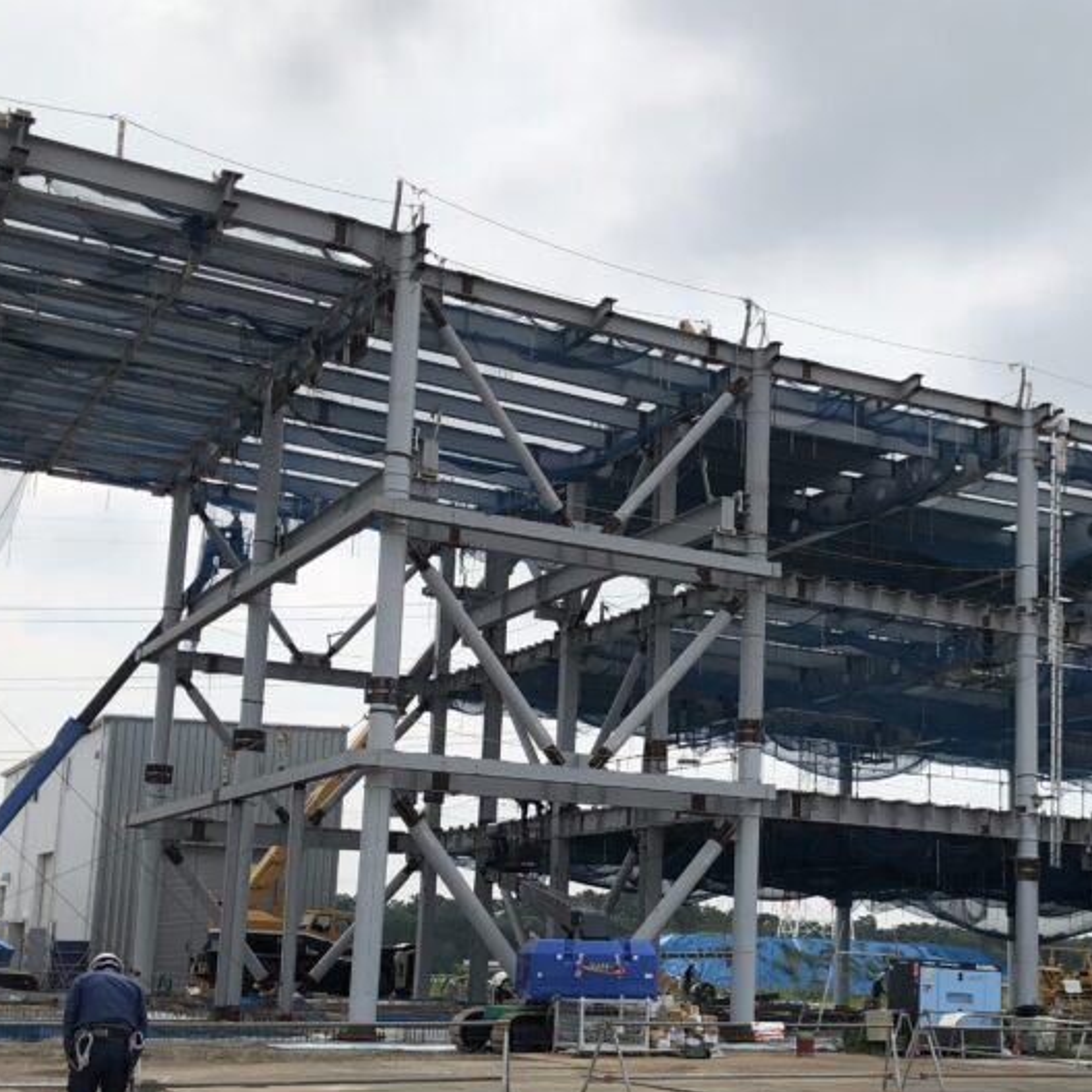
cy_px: 691
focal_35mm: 48
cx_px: 736
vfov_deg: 35.1
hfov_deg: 35.0
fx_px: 1713
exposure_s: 1/3247
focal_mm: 4
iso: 25
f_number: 1.8
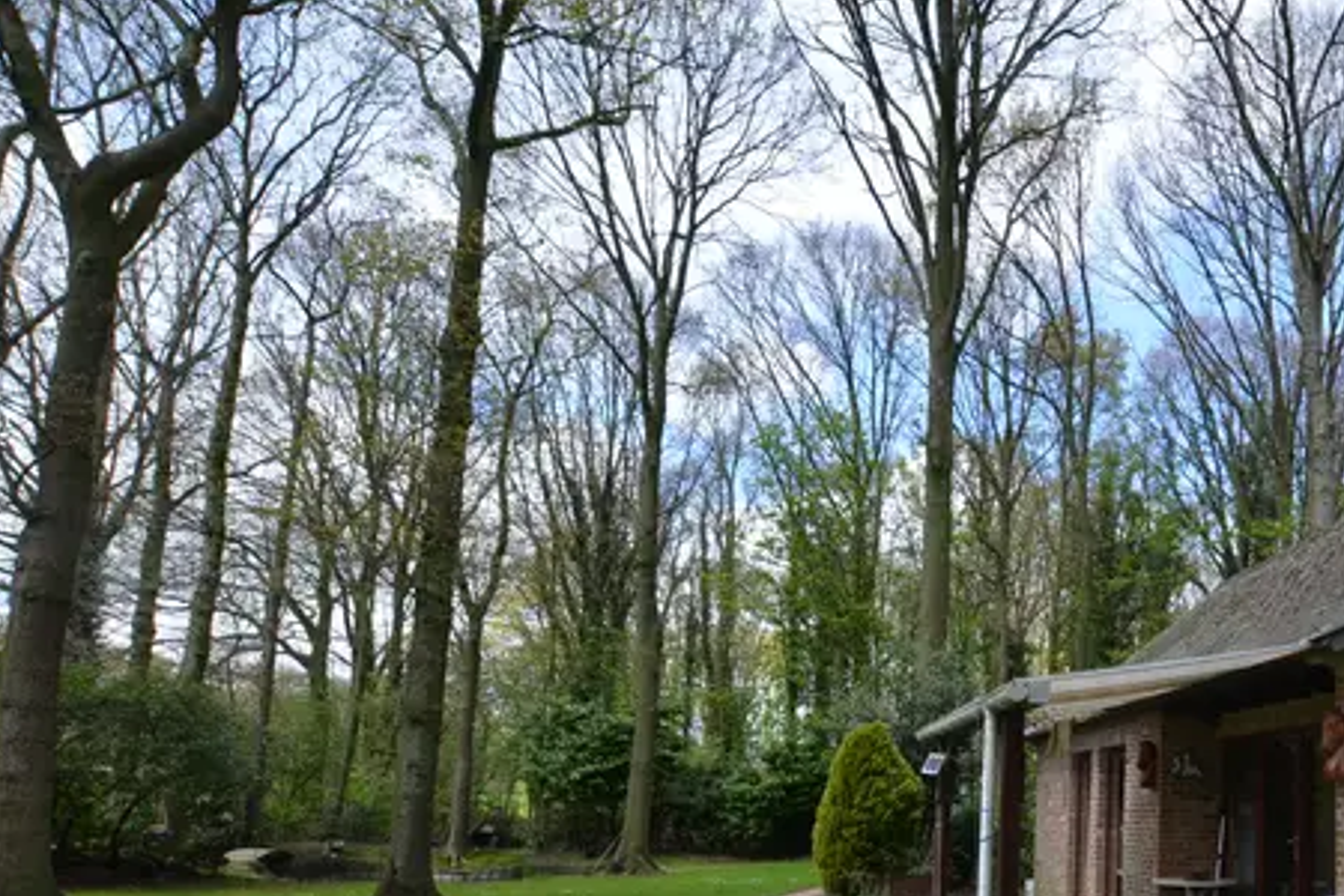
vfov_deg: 50.1
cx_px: 1060
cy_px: 711
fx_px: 896
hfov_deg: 67.4
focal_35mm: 24
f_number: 7.1
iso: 200
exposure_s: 1/200
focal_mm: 10
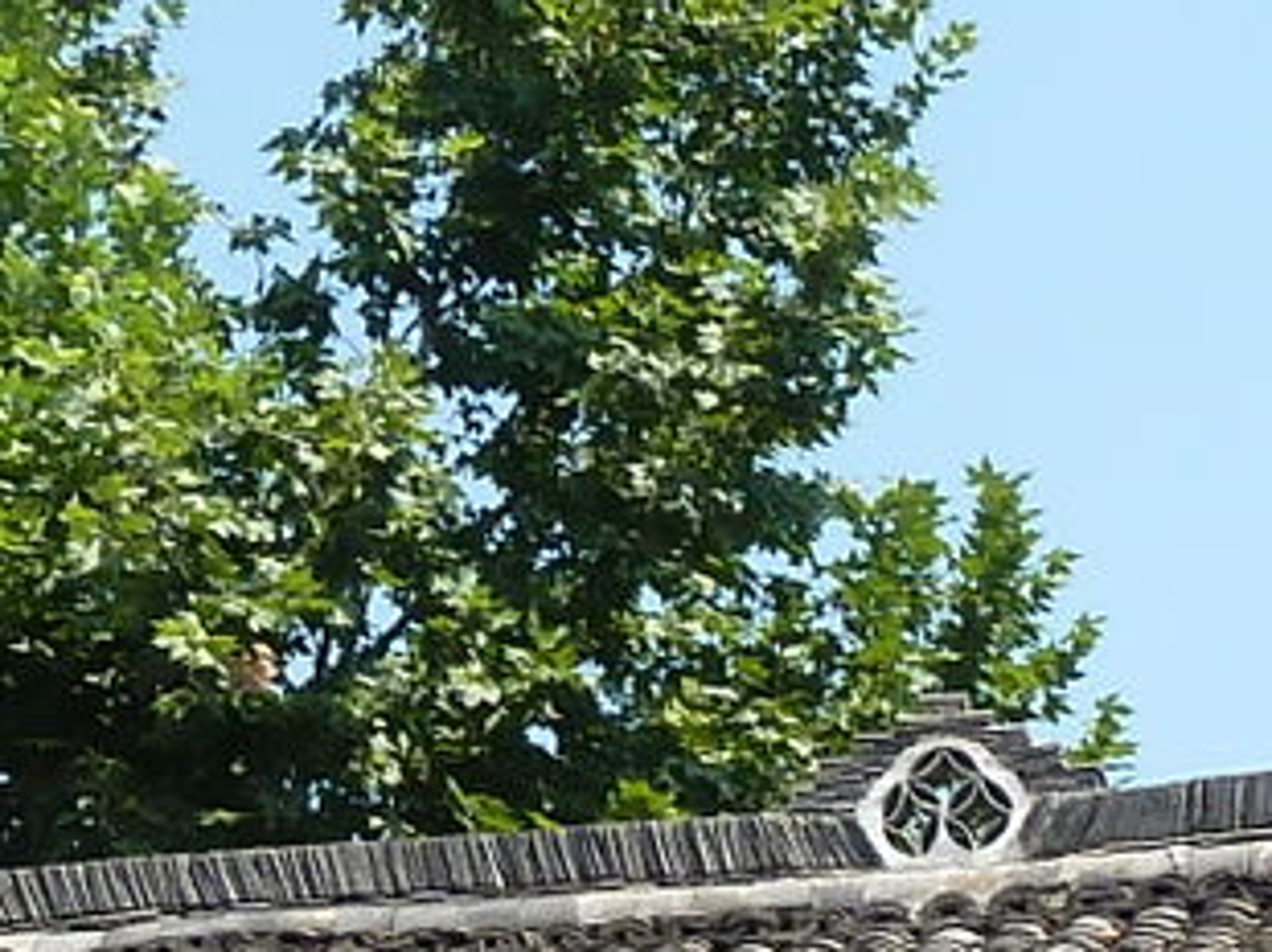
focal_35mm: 155
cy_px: 1334
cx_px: 977
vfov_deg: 9.4
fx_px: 5691
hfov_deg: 12.7
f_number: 4
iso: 80
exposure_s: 1/320
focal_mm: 4.1
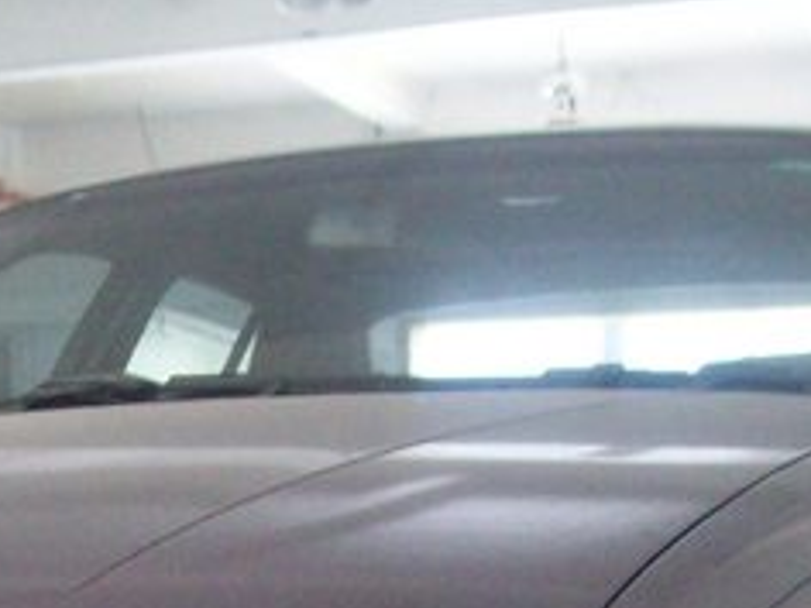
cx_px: -55
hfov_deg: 15.8
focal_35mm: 122
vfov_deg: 11.8
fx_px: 2858
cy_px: 783
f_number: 2.7
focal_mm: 6
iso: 200
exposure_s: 1/8
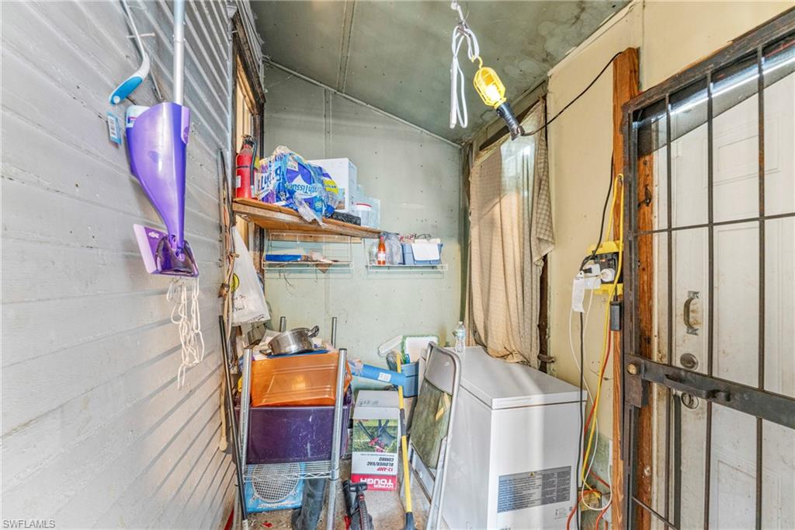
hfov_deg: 98.6
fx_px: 342
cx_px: 398
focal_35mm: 16
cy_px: 265
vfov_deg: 75.5
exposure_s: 6
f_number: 8
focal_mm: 15.5
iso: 1000
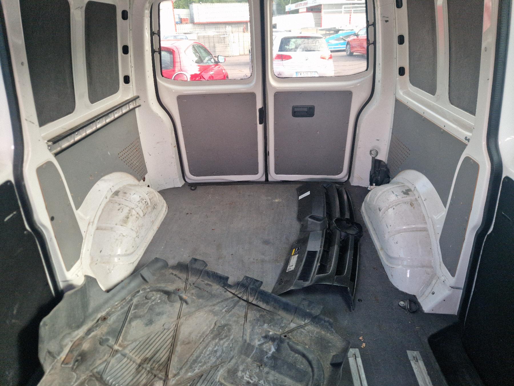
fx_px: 342
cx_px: 257
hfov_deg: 73.9
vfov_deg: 58.9
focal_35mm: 23
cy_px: 193
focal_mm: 5.4
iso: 64
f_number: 1.8
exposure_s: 1/50
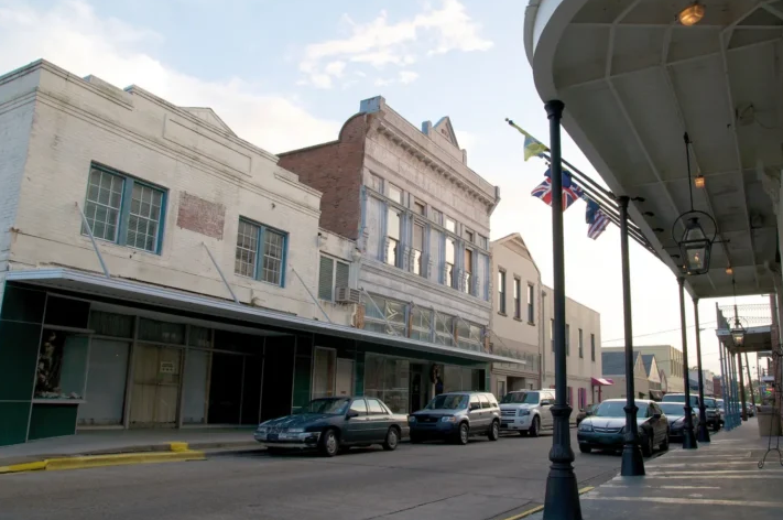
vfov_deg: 46.9
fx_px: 598
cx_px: 418
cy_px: 275
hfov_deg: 66.3
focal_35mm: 28
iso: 400
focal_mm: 17
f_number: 8
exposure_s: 1/80
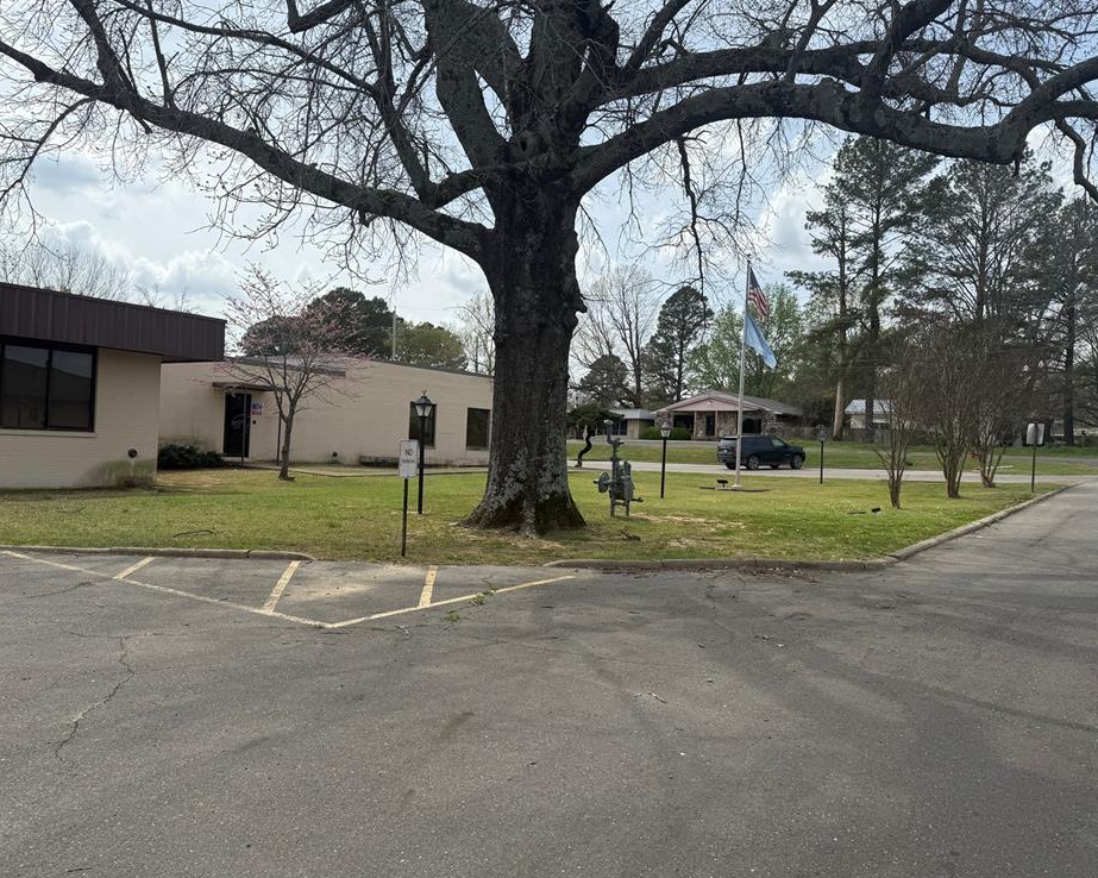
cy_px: 453
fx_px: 845
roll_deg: -1.2
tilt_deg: +2.0
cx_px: 497
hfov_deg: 65.9
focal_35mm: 26
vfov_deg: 54.9
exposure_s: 1/4975
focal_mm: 6.76
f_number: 1.78
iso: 80
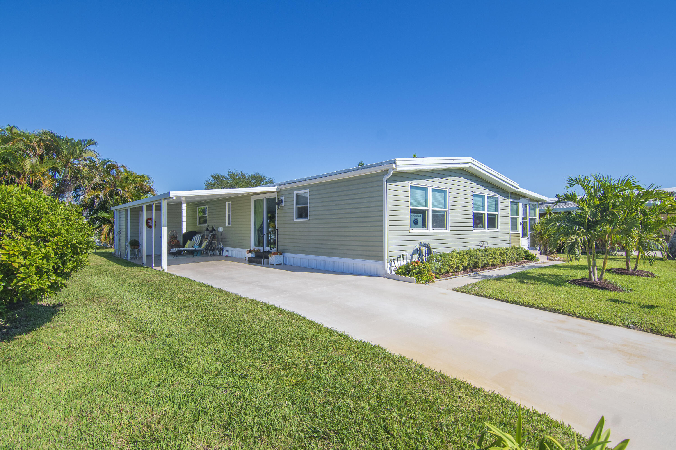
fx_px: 451
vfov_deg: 53.1
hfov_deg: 73.7
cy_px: 225
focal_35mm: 24
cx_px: 338
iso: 320
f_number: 7.1
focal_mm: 16
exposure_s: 1/1000
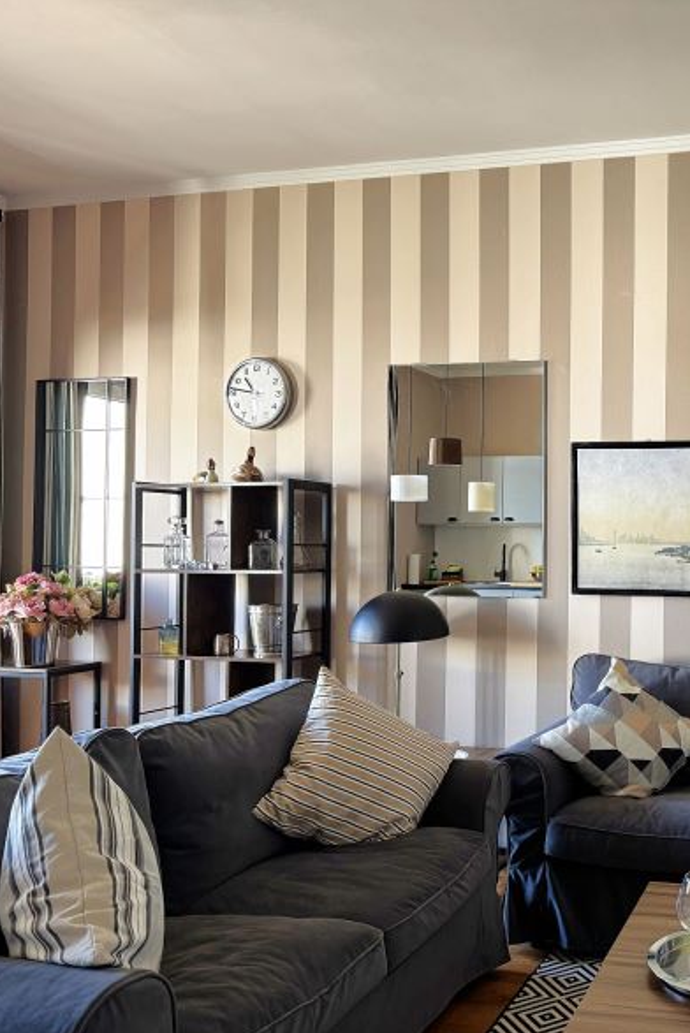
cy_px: 524
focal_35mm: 34
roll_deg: -0.1
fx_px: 976
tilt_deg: +0.9
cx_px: 665
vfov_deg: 55.8
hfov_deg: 35.7
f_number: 1.78
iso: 200
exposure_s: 1/89
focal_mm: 6.76
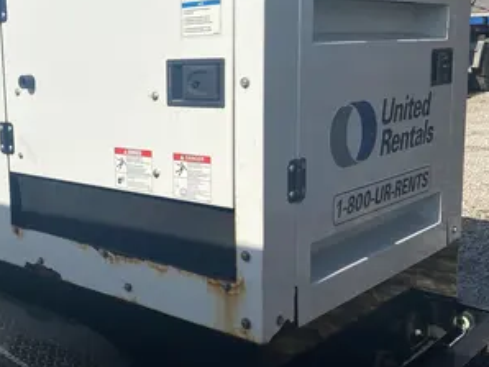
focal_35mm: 48
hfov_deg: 38.6
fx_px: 679
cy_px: 163
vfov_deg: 30.3
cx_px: 120
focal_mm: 4.25
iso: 32
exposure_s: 1/8850
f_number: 1.8
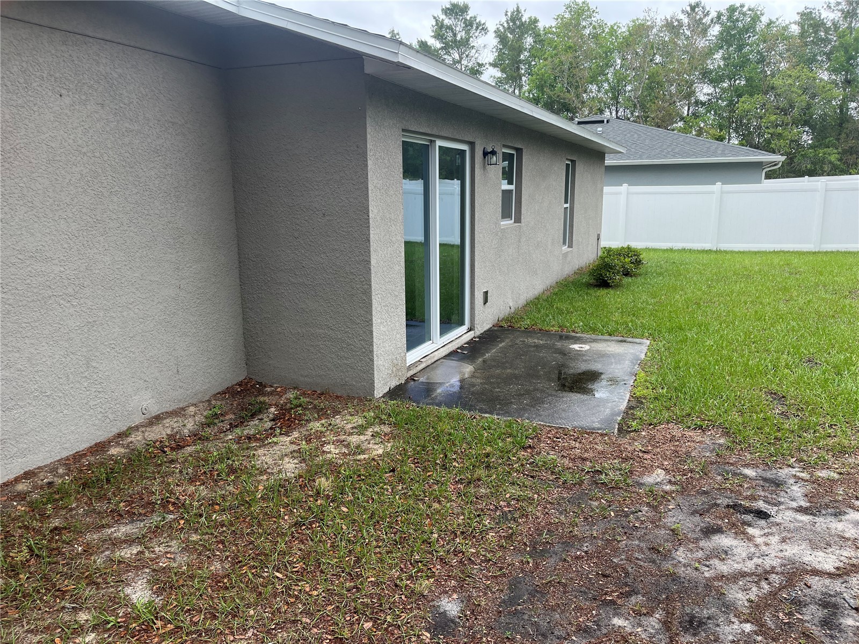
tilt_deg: -13.7
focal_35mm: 26
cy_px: 322
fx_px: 645
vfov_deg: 53.1
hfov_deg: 67.3
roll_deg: +1.2
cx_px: 430
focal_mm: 5.1
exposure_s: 1/247
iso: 40
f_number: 1.6
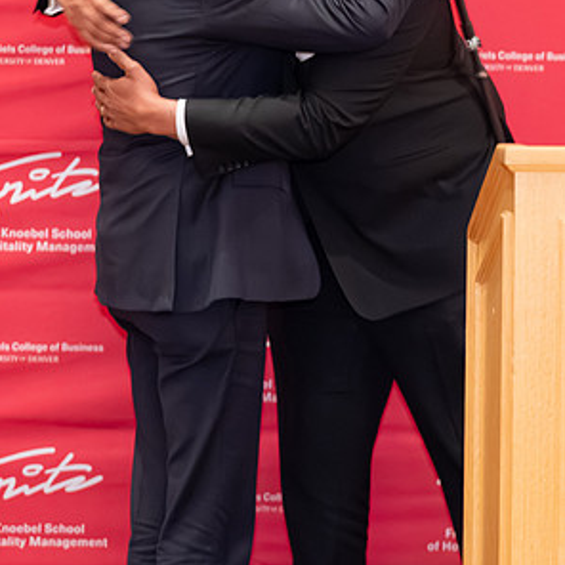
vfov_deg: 9.0
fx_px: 3601
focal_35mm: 195
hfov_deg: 9.0
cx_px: 236
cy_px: 149
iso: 8000
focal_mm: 99
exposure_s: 1/60
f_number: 3.2
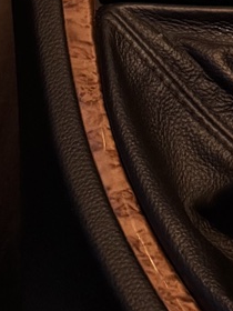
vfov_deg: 11.4
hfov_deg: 9.5
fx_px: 1355
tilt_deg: -25.1
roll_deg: -0.9
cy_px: -372
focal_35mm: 151
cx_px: 350
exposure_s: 1/25
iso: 1250
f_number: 1.78
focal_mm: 6.76
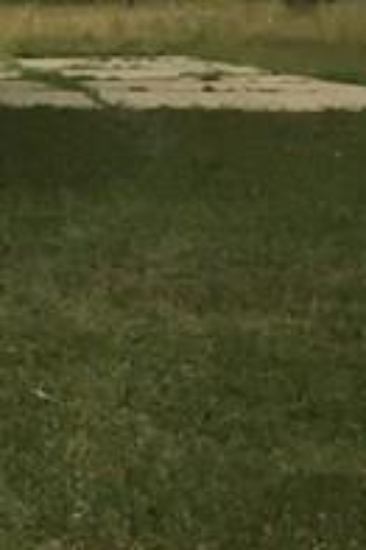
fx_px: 2398
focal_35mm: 157
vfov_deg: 12.6
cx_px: -1028
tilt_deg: +3.4
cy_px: -201
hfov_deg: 7.0
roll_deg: +2.4
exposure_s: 1/30
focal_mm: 4.15
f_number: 2.2
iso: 40
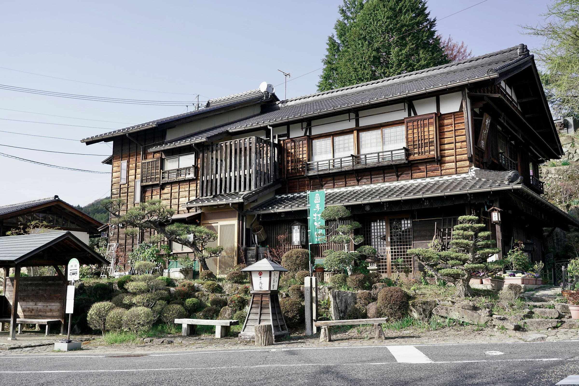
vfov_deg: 38.9
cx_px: 290
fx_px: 547
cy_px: 193
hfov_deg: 55.8
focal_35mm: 34
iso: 320
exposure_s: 1/640
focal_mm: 34
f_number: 5.6
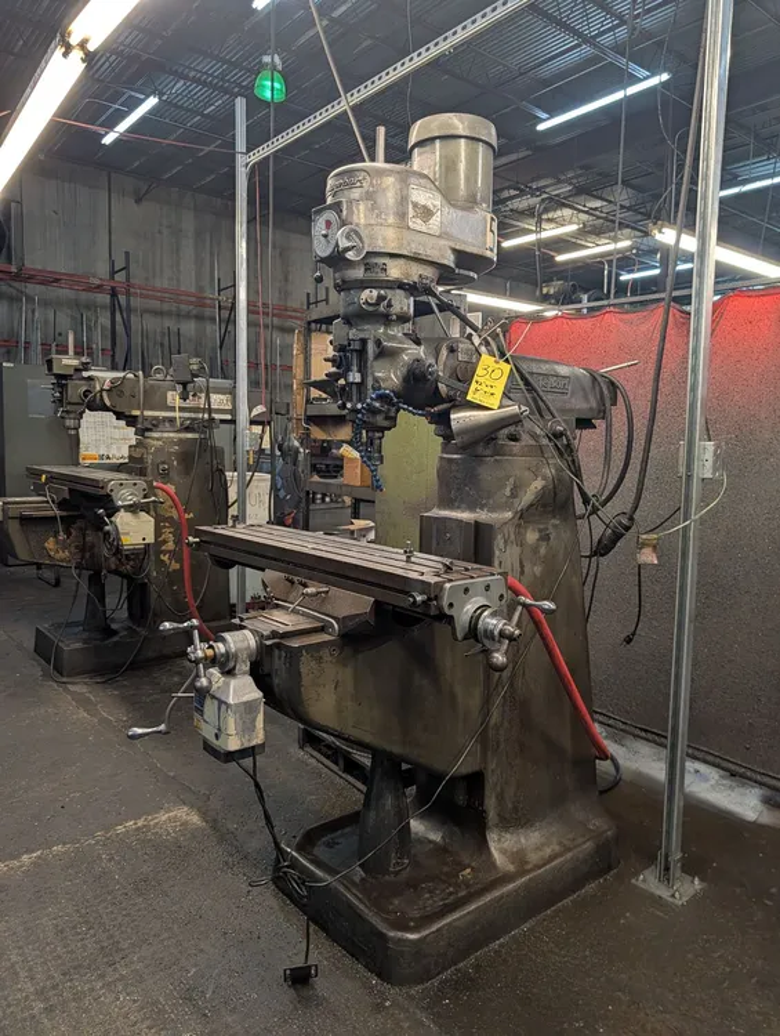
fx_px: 719
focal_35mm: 24
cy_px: 518
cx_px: 390
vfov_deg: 71.5
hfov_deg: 57.0
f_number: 1.68
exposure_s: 1/120
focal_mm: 6.9
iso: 237
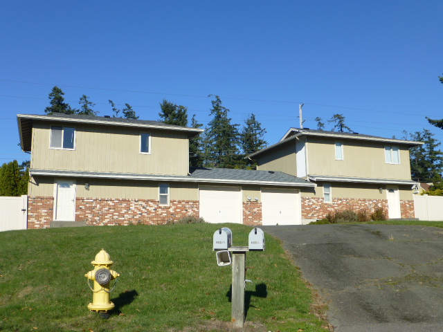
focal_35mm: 39
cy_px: 166
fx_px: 499
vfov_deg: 36.8
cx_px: 222
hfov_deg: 47.9
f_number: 3.9
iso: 100
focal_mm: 6.9
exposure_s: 1/1600
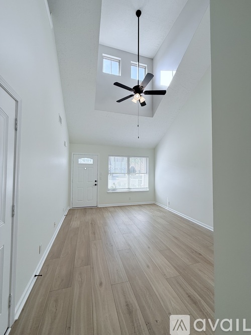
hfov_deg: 85.7
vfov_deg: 102.1
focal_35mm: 14
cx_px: 126
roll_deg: -0.7
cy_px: 168
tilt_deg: +3.7
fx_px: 135
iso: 64
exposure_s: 1/185
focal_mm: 2.22
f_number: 2.2
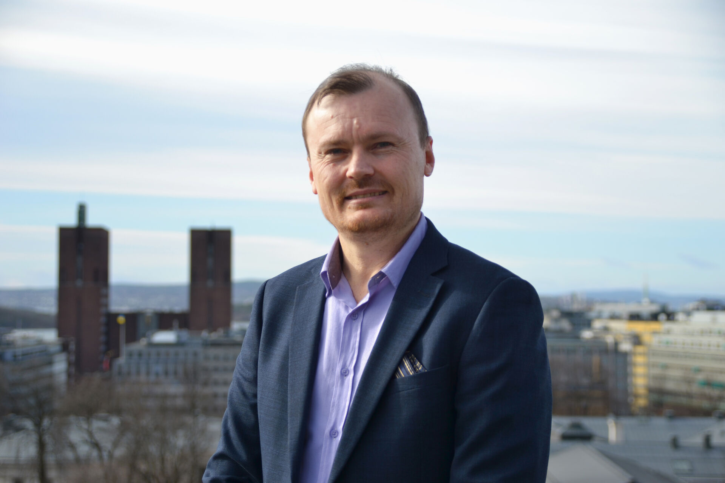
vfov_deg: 19.7
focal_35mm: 69
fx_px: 1389
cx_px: 362
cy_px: 242
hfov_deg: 29.2
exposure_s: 1/500
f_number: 3.8
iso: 100
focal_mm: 46
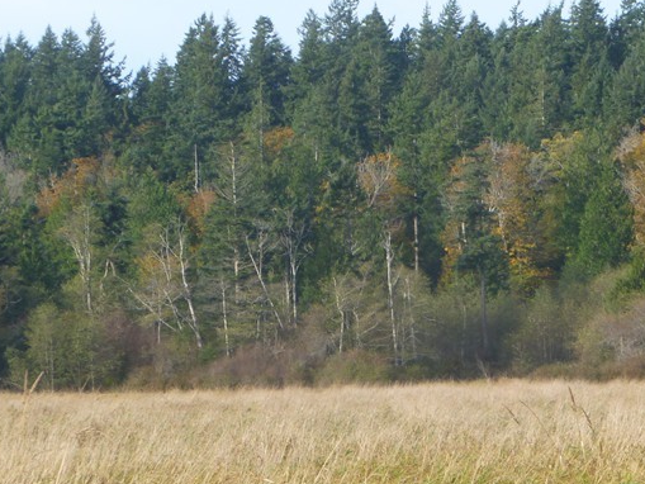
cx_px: 478
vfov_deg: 7.7
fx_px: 3597
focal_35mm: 193
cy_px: 389
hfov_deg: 10.2
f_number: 4.7
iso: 80
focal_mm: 17.1
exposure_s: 1/160
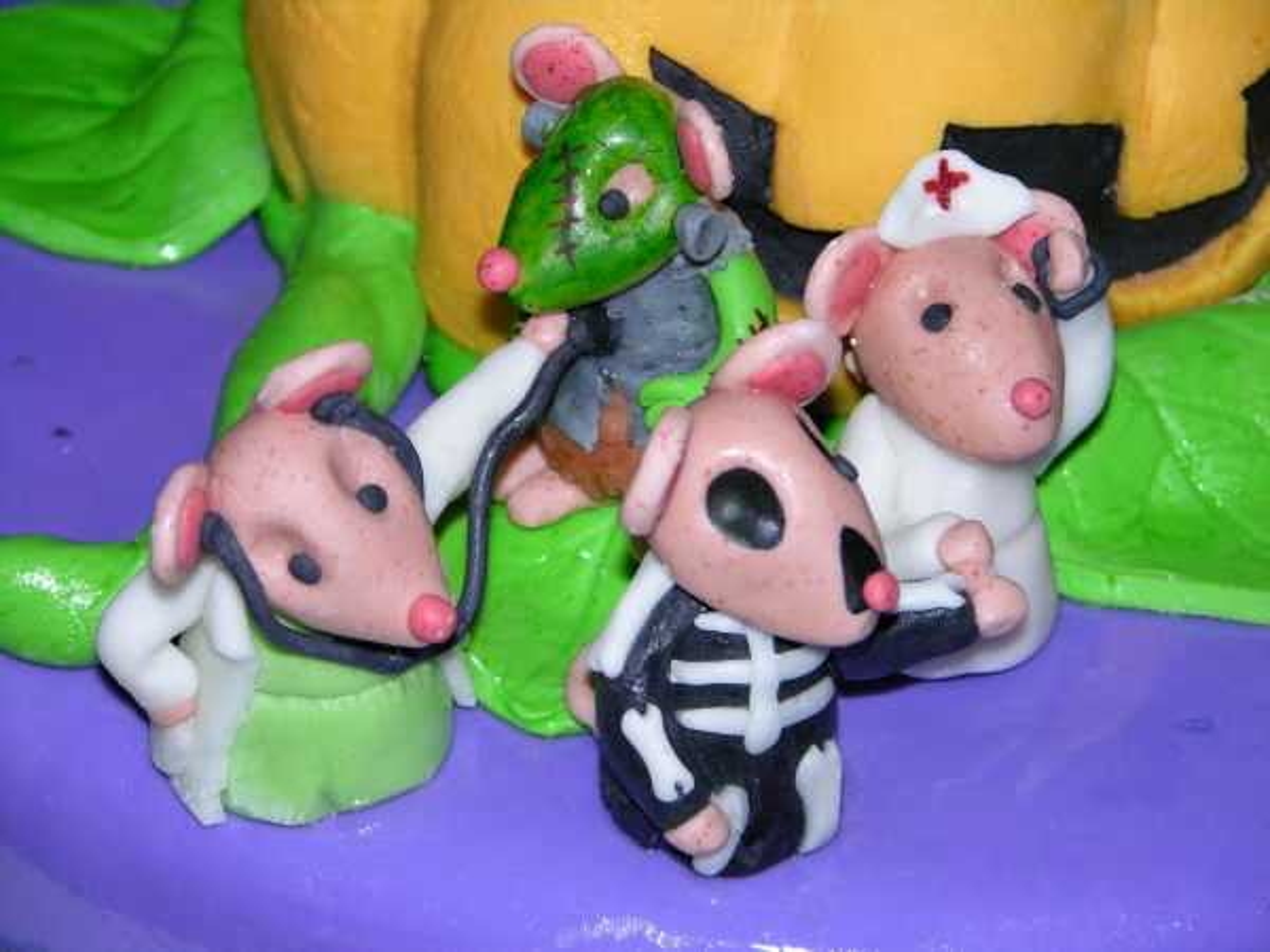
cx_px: 635
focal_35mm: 140
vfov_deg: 10.6
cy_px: 476
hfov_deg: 14.1
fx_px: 5136
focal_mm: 34.7
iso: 50
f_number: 3.8
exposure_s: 1/120
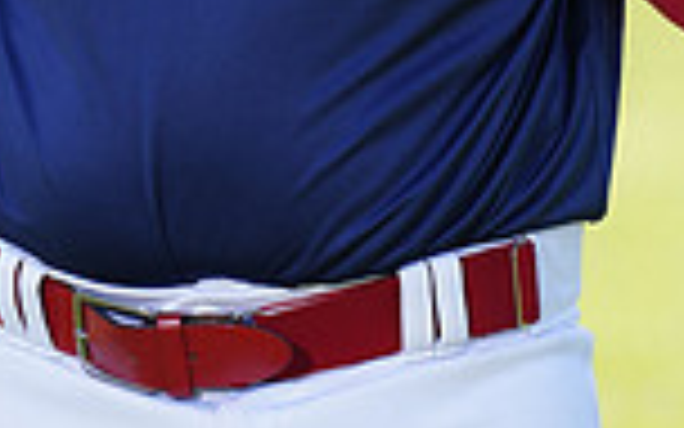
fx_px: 11278
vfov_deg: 2.2
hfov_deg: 3.5
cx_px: 266
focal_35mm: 605
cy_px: -372
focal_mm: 156
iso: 100
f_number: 5
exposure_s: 1/250
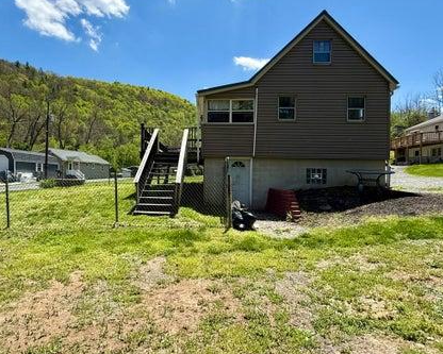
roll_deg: -0.4
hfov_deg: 77.4
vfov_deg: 65.5
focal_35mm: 21
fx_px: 275
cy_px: 176
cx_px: 198
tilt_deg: +0.2
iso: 64
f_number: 2.2
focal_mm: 2.22
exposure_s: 1/1534
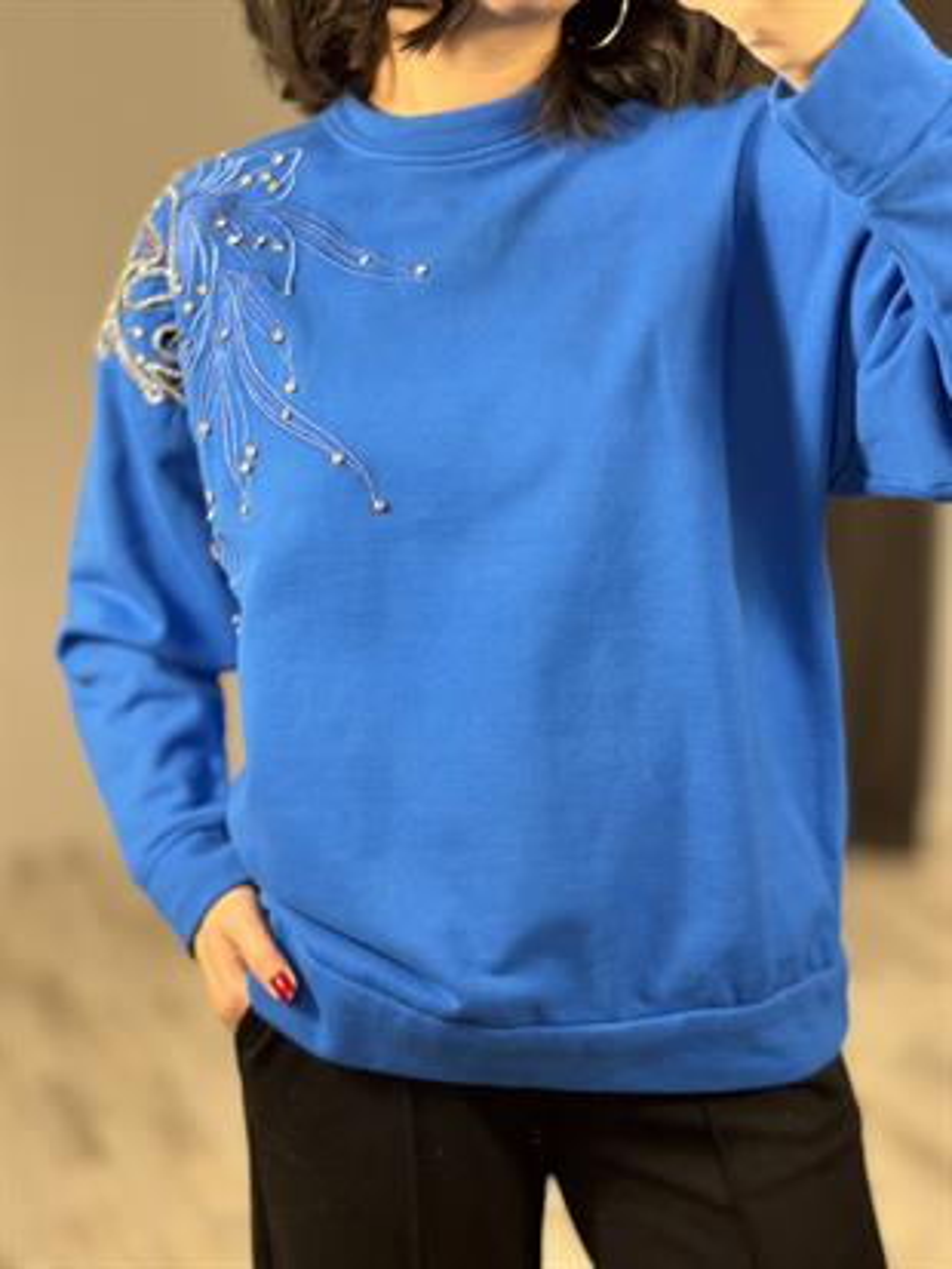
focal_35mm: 48
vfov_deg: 39.6
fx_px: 1759
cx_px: 476
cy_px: 634
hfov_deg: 30.3
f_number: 1.78
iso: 100
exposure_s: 1/50
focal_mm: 6.86
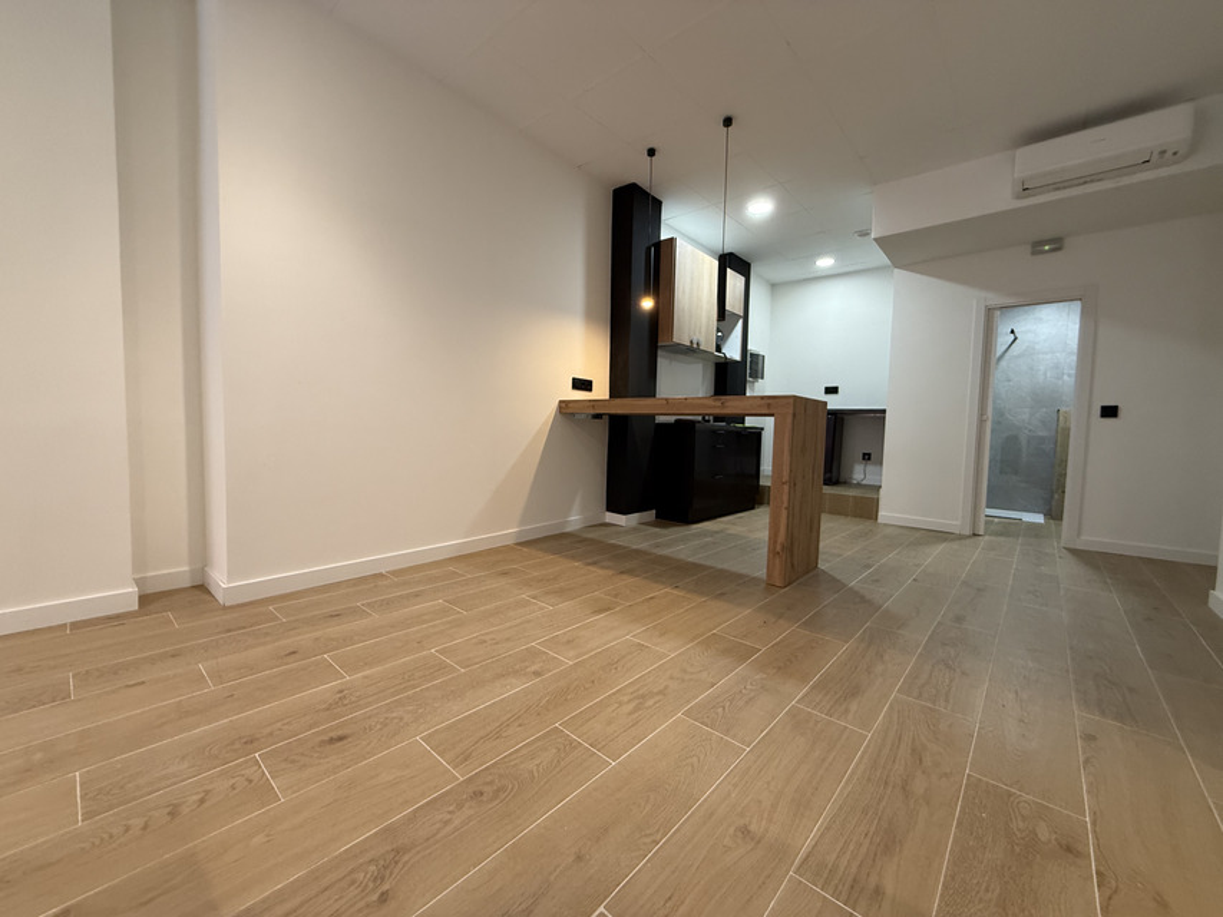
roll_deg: -0.7
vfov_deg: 85.7
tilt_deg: -4.0
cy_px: 458
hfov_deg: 102.1
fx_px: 495
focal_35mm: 14
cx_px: 612
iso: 200
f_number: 2.2
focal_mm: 2.22
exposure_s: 1/50
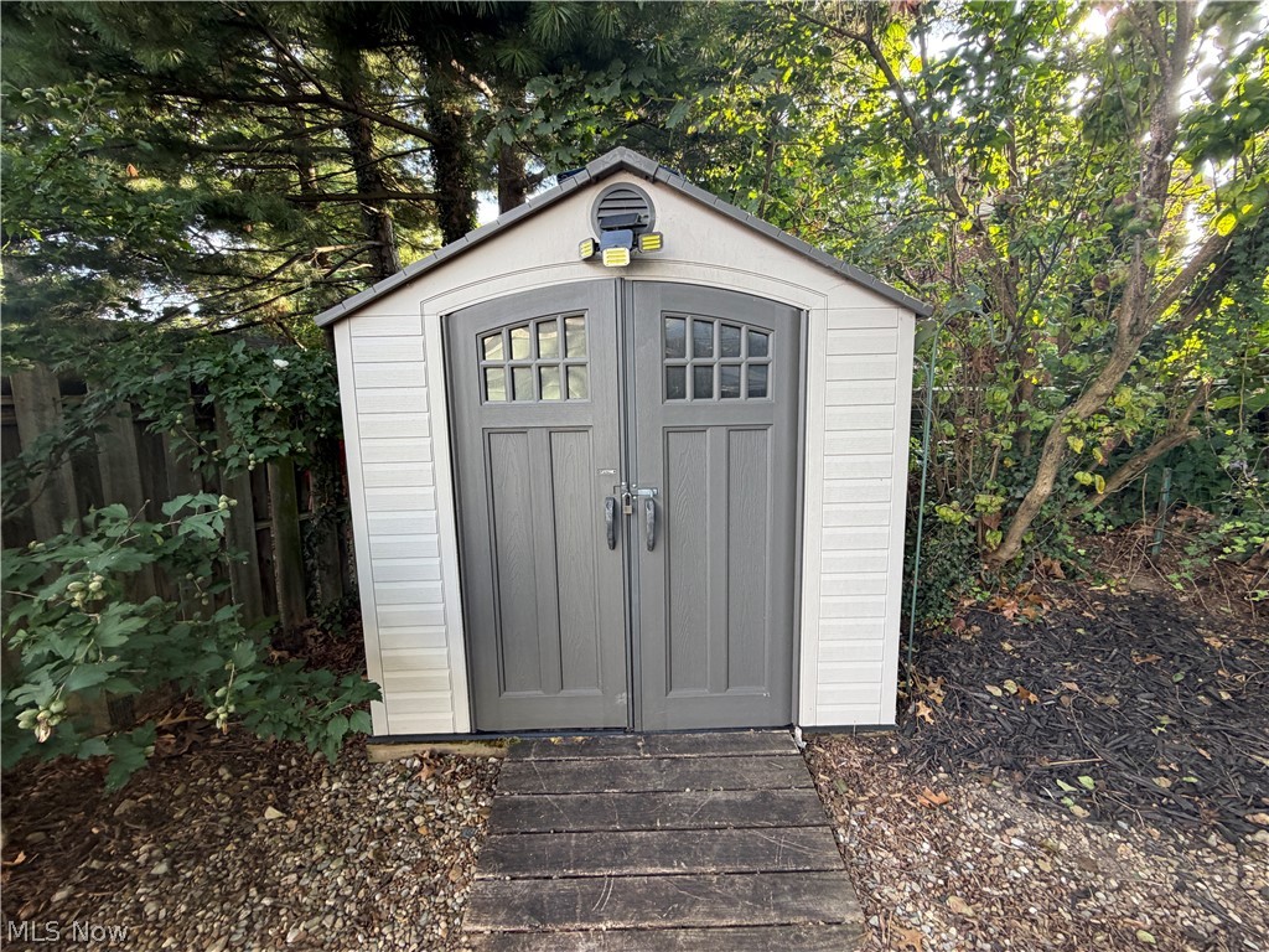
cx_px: 634
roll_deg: -0.9
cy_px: 476
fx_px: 513
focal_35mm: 14
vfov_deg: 85.7
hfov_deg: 102.1
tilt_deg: -6.2
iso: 125
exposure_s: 1/105
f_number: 2.2
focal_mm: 2.22
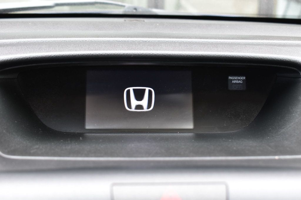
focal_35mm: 60
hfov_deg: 33.4
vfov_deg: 22.6
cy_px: 100
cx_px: 150
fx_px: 501
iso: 400
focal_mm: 40
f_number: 7.1
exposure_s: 1/25
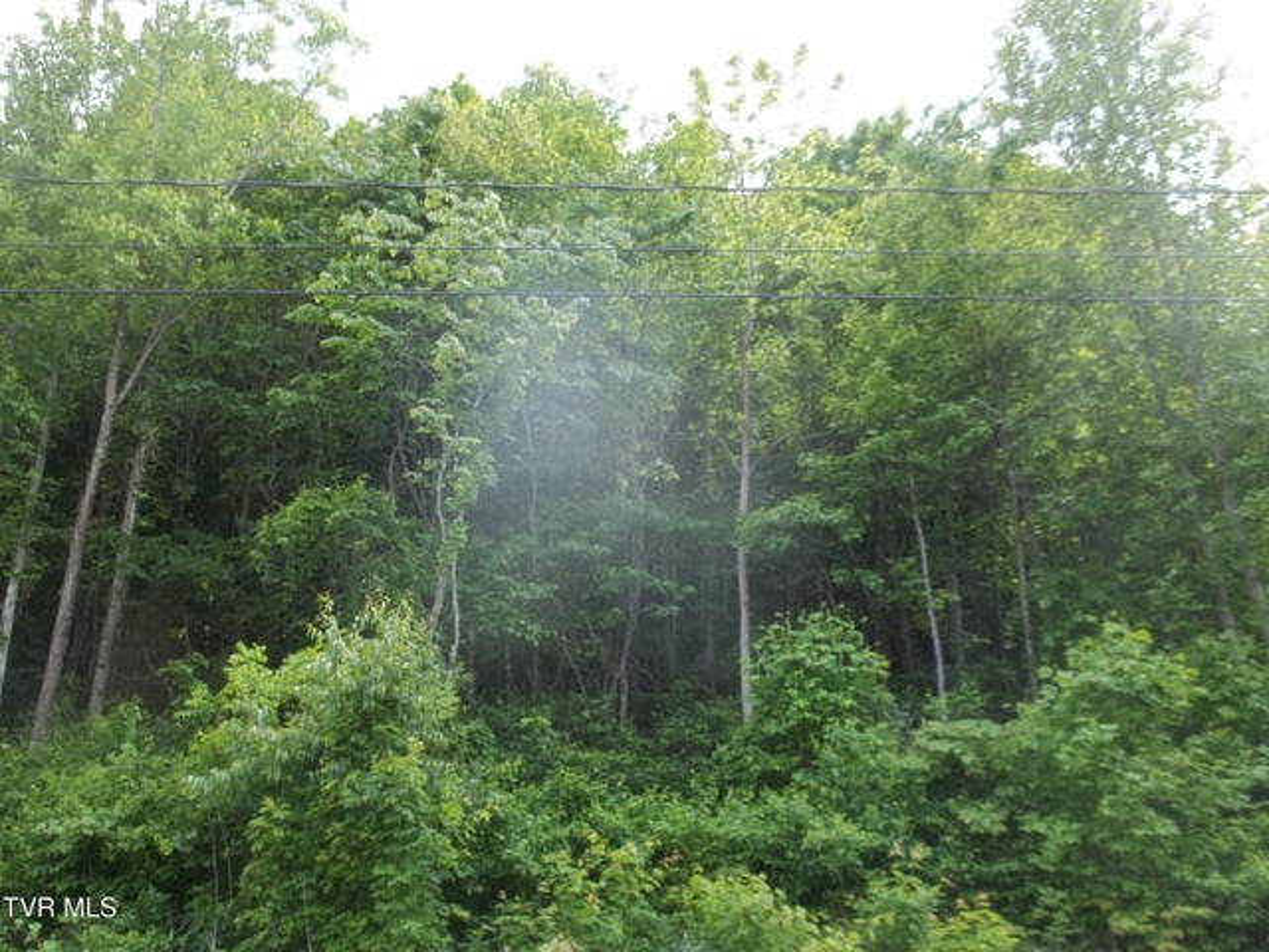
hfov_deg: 55.4
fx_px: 1210
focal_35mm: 33
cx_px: 634
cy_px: 476
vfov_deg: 42.9
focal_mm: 5.9
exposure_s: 1/160
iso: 64
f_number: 3.3
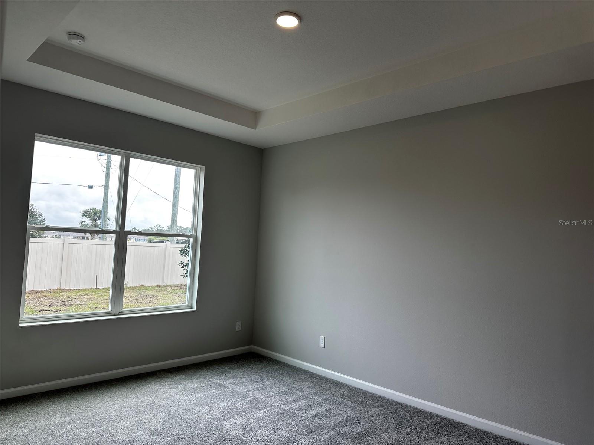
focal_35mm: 24
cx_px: 297
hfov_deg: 71.6
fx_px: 412
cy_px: 222
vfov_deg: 56.8
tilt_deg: +3.4
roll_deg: -2.7
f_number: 1.78
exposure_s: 1/319
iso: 80
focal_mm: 6.86
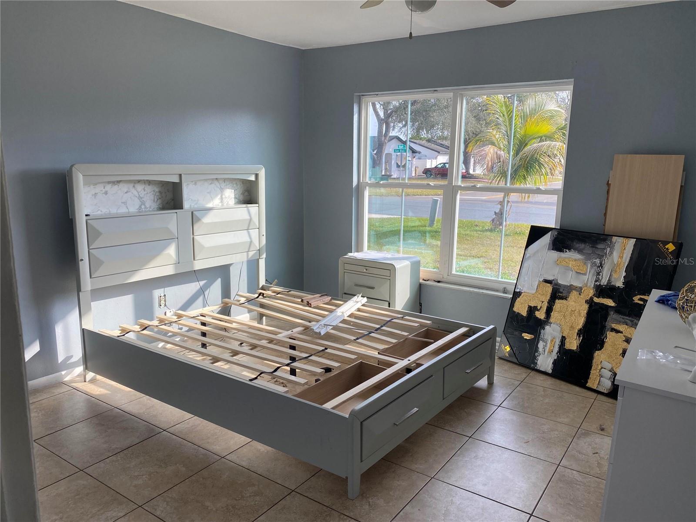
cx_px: 348
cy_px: 261
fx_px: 523
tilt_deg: -11.2
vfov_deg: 53.1
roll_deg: -0.4
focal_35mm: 26
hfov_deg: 67.3
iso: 32
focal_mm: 4.25
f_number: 1.8
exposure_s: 1/397
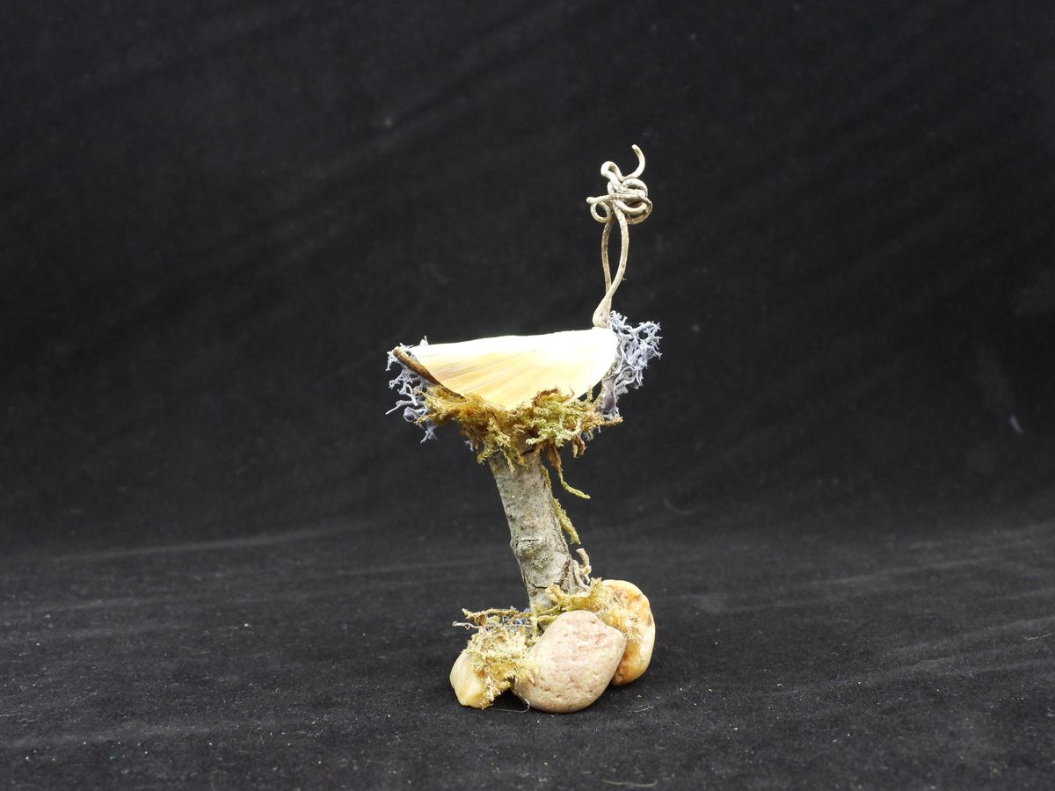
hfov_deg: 42.9
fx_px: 1341
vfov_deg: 32.9
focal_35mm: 44
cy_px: 396
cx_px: 528
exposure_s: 1/15
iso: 400
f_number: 3.2
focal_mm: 7.9
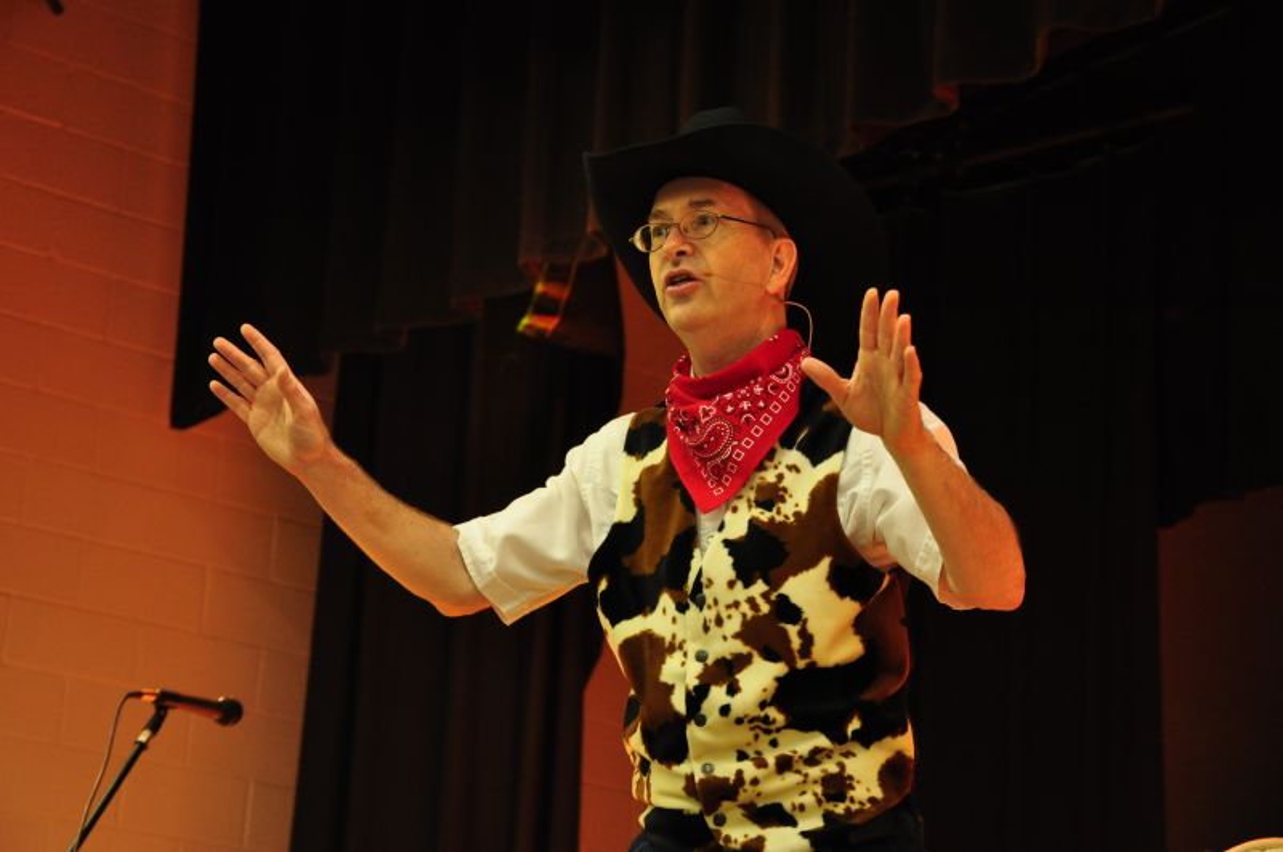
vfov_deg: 13.8
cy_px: 426
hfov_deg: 20.6
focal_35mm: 99
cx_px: 642
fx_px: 3523
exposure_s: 1/30
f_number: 5.3
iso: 1000
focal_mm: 66
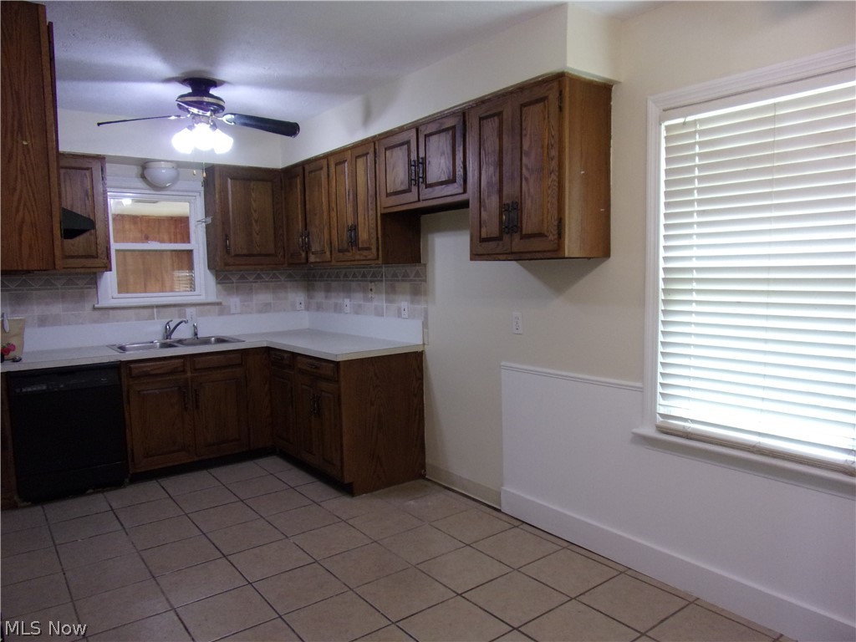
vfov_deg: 56.8
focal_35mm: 24
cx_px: 428
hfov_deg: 71.6
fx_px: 593
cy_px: 321
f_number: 3.3
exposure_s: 1/34
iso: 177
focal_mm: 4.3
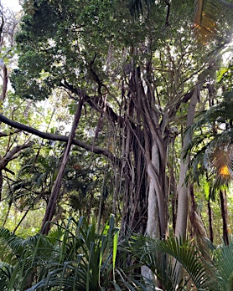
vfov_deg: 62.2
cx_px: 120
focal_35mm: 28
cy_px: 157
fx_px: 242
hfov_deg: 51.5
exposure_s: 1/121
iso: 125
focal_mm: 5.1
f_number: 1.6
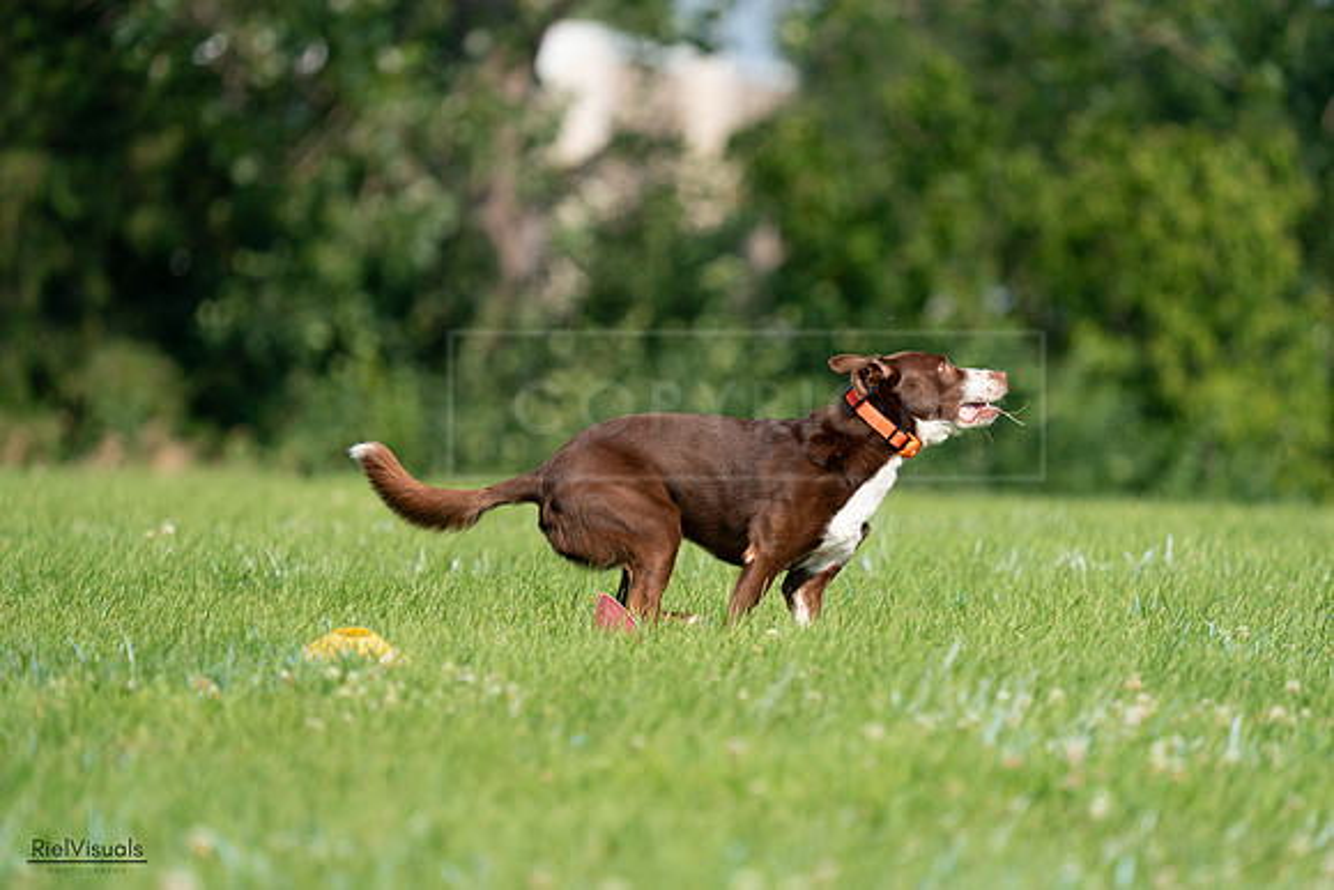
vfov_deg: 3.1
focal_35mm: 444
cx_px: 667
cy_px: 445
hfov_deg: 4.6
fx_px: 16456
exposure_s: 1/4000
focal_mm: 444
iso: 1250
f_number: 6.3
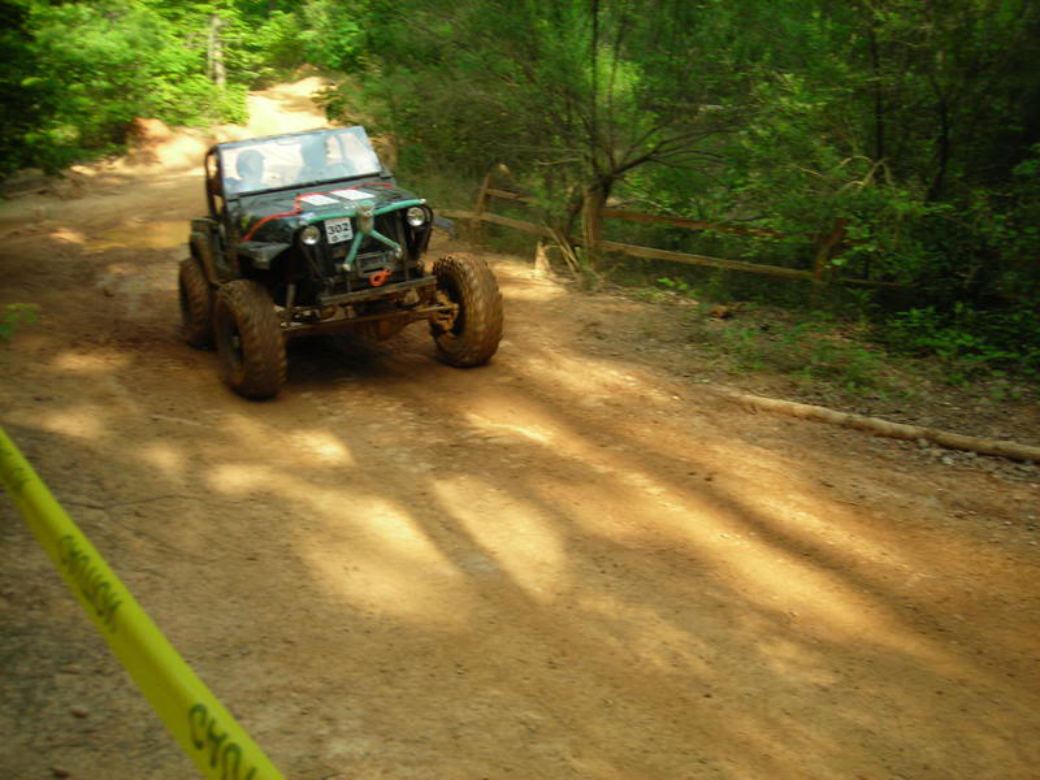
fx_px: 1142
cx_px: 520
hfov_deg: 49.0
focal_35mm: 38
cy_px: 390
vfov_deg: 37.7
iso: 100
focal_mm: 6.3
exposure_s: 1/200
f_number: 3.2
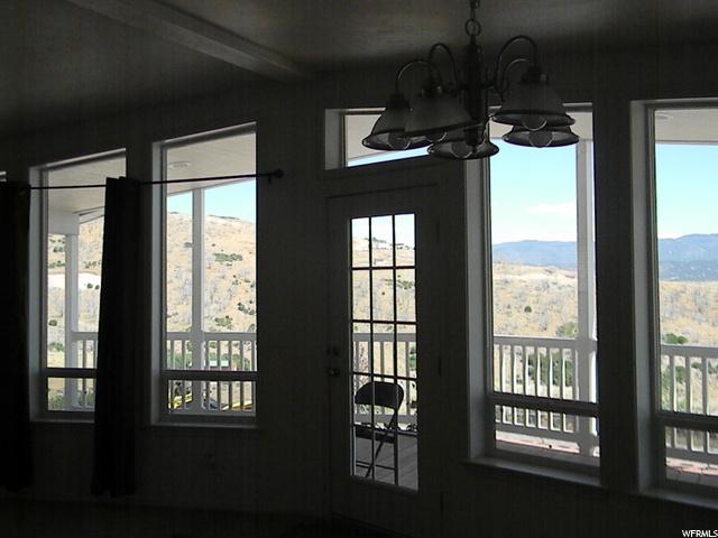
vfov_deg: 40.7
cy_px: 269
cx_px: 359
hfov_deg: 52.6
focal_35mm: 35
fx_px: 726
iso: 640
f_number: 7.4
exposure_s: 1/354
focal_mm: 6.4
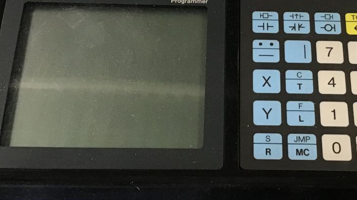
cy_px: 45
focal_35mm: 55
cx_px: 231
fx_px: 520
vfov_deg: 21.6
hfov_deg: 37.5
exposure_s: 1/30
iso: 200
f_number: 2.4
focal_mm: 3.3
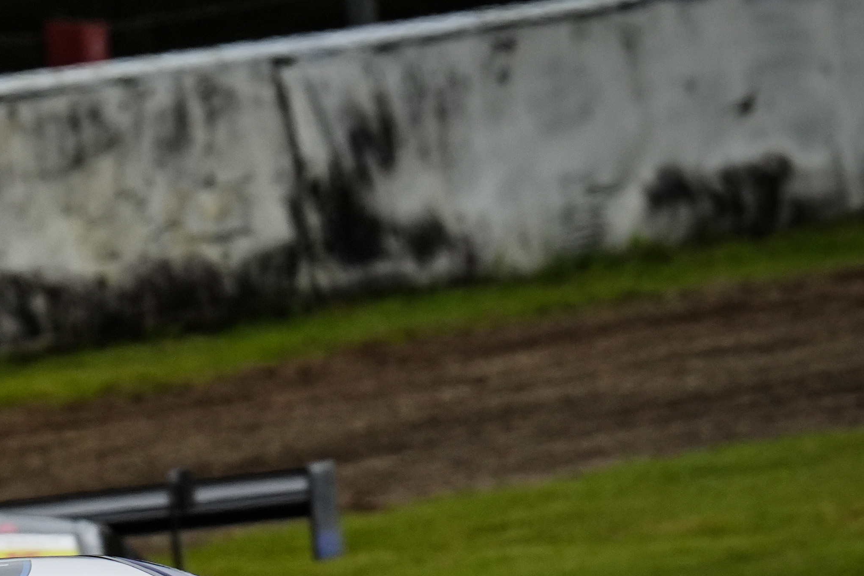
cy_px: 794
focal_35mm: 1204
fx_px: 28894
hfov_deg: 1.7
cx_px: -182
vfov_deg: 1.1
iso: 800
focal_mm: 407
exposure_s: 1/800
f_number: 10
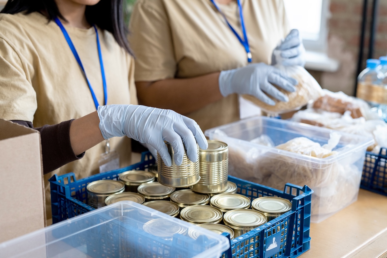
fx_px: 537
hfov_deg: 39.6
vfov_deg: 27.0
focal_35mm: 50
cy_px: 129
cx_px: 194
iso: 800
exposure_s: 1/200
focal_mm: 50
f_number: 4
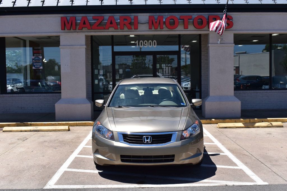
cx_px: 144
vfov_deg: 31.9
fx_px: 335
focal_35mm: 42
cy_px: 96
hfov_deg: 46.4
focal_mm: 28
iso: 400
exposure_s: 1/500
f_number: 11
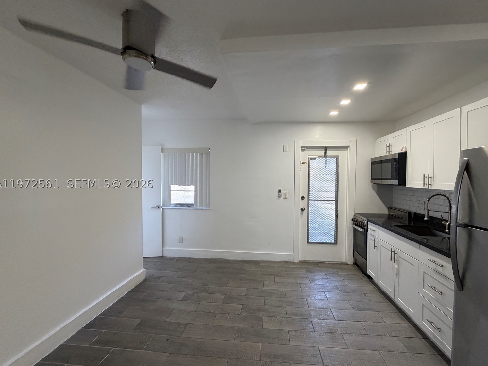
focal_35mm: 15
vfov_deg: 81.8
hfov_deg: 98.1
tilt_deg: -1.1
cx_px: 253
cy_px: 184
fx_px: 211
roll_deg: -2.5
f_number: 2.2
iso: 320
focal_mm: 2.22
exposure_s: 1/120
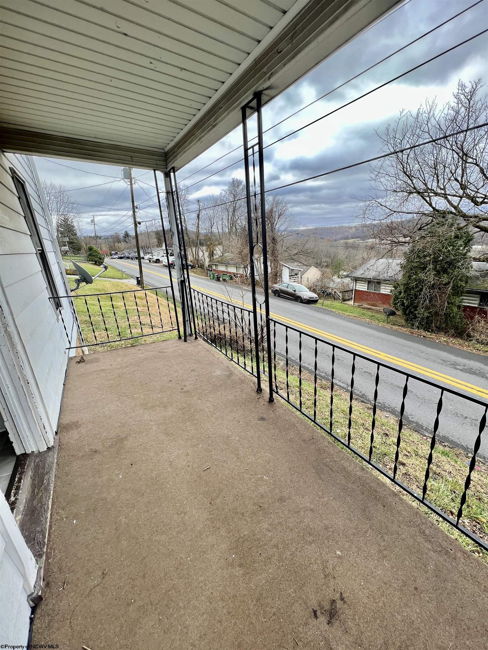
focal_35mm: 13
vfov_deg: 106.2
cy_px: 325
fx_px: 244
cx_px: 244
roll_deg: +3.3
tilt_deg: -17.0
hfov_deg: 89.9
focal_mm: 1.57
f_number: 1.8
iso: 32
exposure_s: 1/115
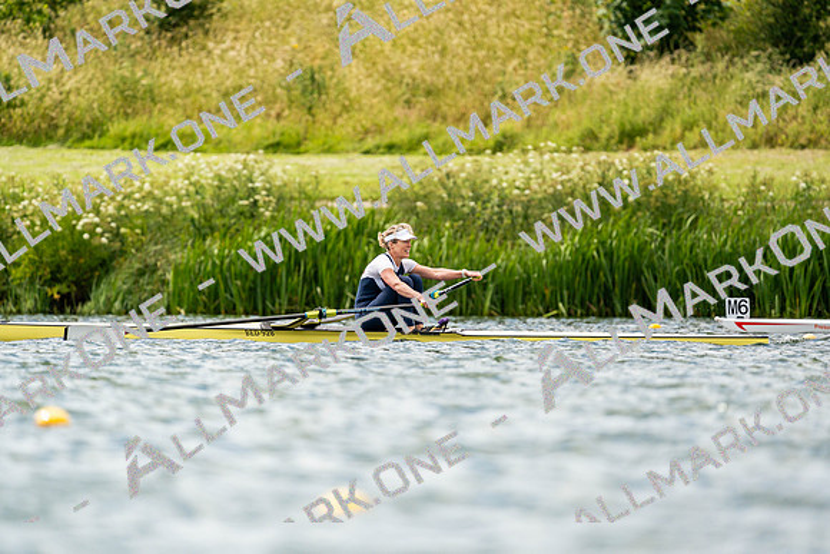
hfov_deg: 3.4
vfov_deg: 2.3
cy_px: 277
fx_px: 13836
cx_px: 415
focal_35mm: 600
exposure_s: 1/2000
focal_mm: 600
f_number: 6.3
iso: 400
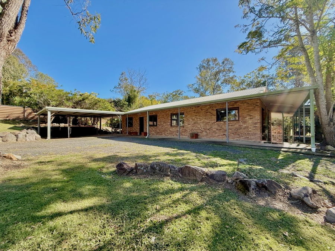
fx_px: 135
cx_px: 168
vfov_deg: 85.7
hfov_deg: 102.1
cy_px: 126
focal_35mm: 14
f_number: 2.2
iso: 50
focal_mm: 2.22
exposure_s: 1/709
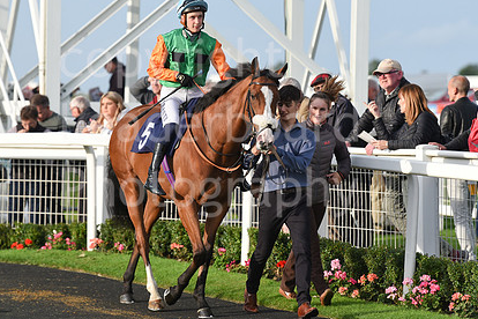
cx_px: 211
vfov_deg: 4.9
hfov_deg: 7.4
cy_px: 133
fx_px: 3717
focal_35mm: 280
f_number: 4.5
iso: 640
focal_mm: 200
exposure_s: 1/2000
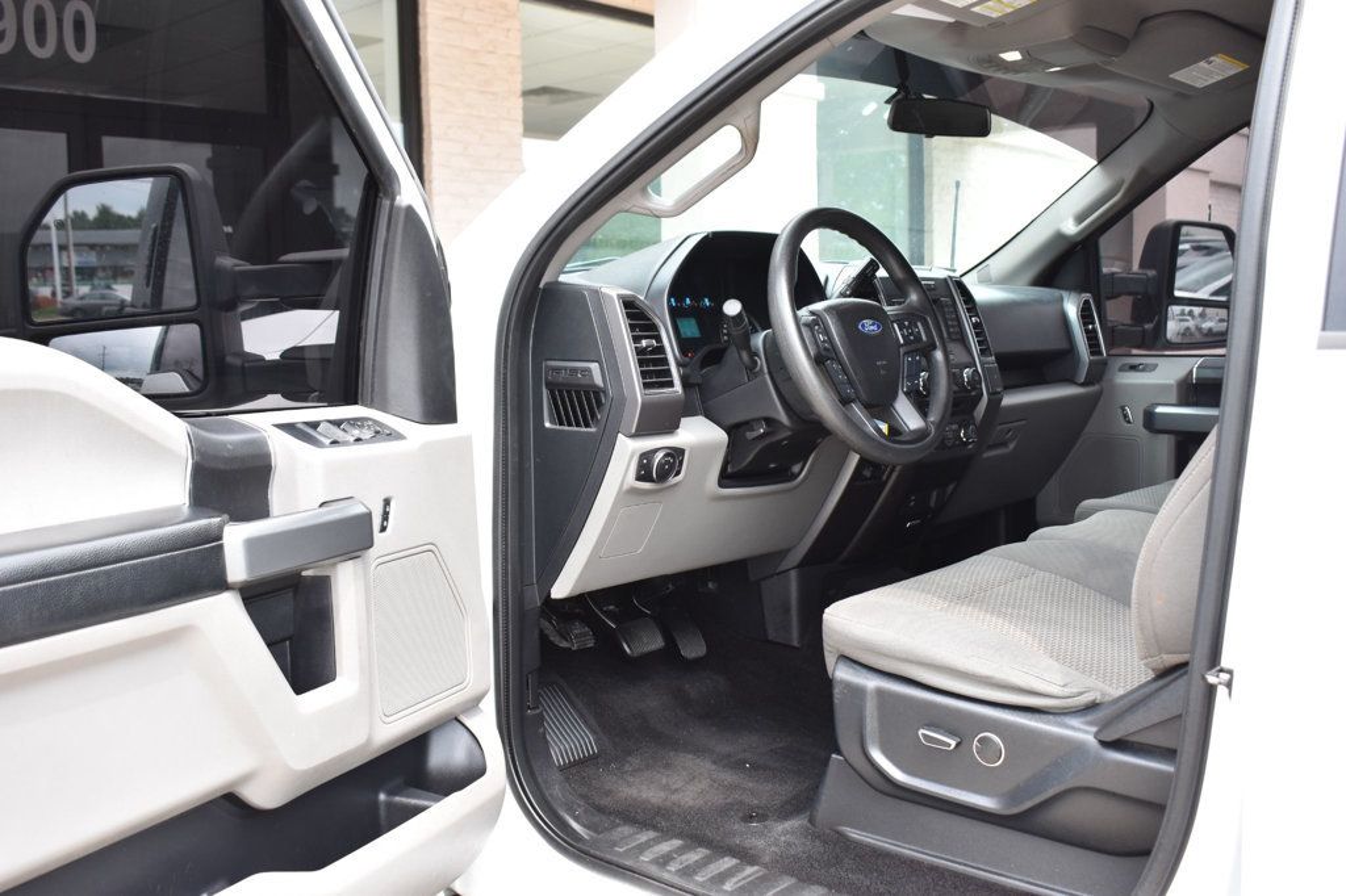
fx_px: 1345
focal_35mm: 36
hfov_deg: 53.1
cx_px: 673
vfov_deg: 36.8
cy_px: 448
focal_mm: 24
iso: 400
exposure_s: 1/125
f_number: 5.6
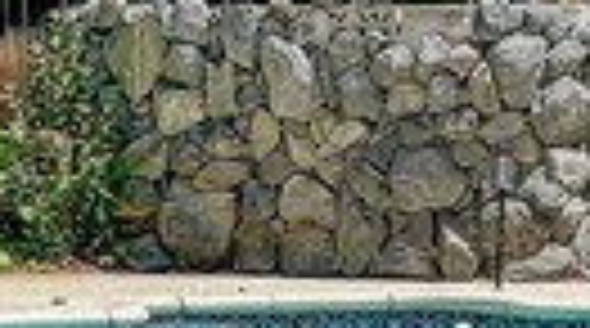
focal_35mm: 222
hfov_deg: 9.7
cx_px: 50
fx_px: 3465
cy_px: 656
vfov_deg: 5.3
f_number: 1.6
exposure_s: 1/4425
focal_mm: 5.96
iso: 50
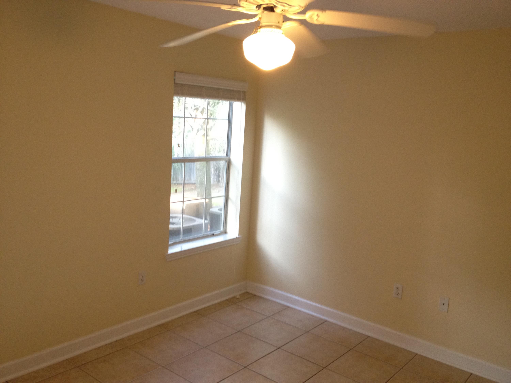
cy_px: 192
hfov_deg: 52.6
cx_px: 256
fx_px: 517
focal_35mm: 35
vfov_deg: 40.7
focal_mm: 4.28
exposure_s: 1/20
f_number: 2.4
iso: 160
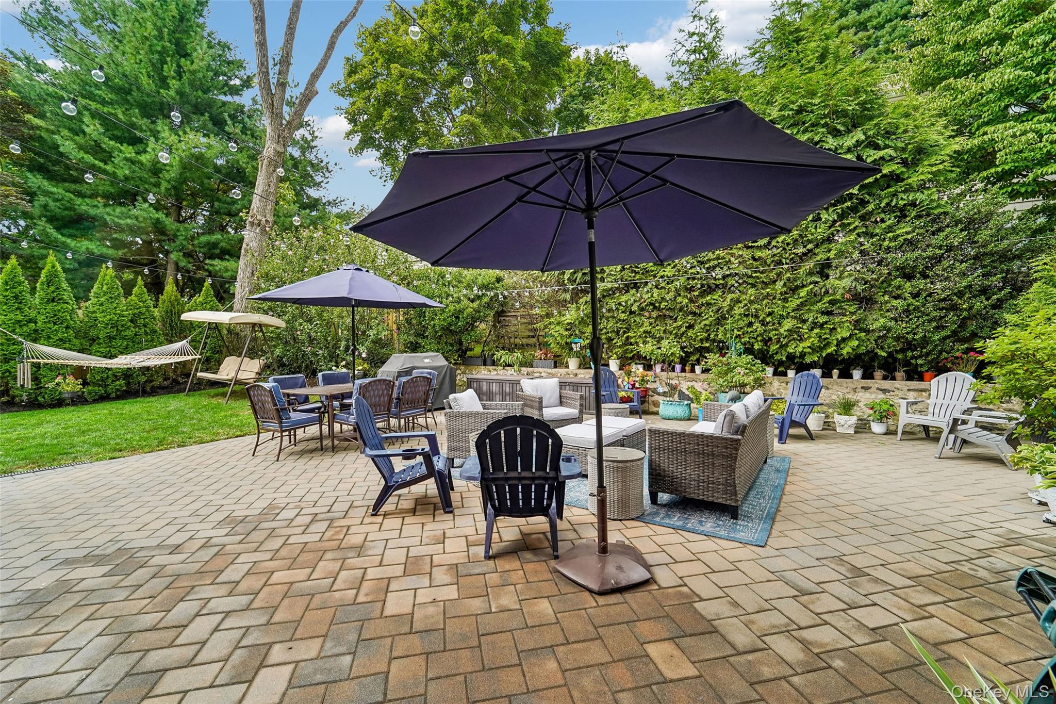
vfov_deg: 81.2
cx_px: 528
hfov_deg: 104.3
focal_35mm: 14
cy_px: 352
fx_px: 411
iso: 400
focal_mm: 14
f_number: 8
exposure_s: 1/160
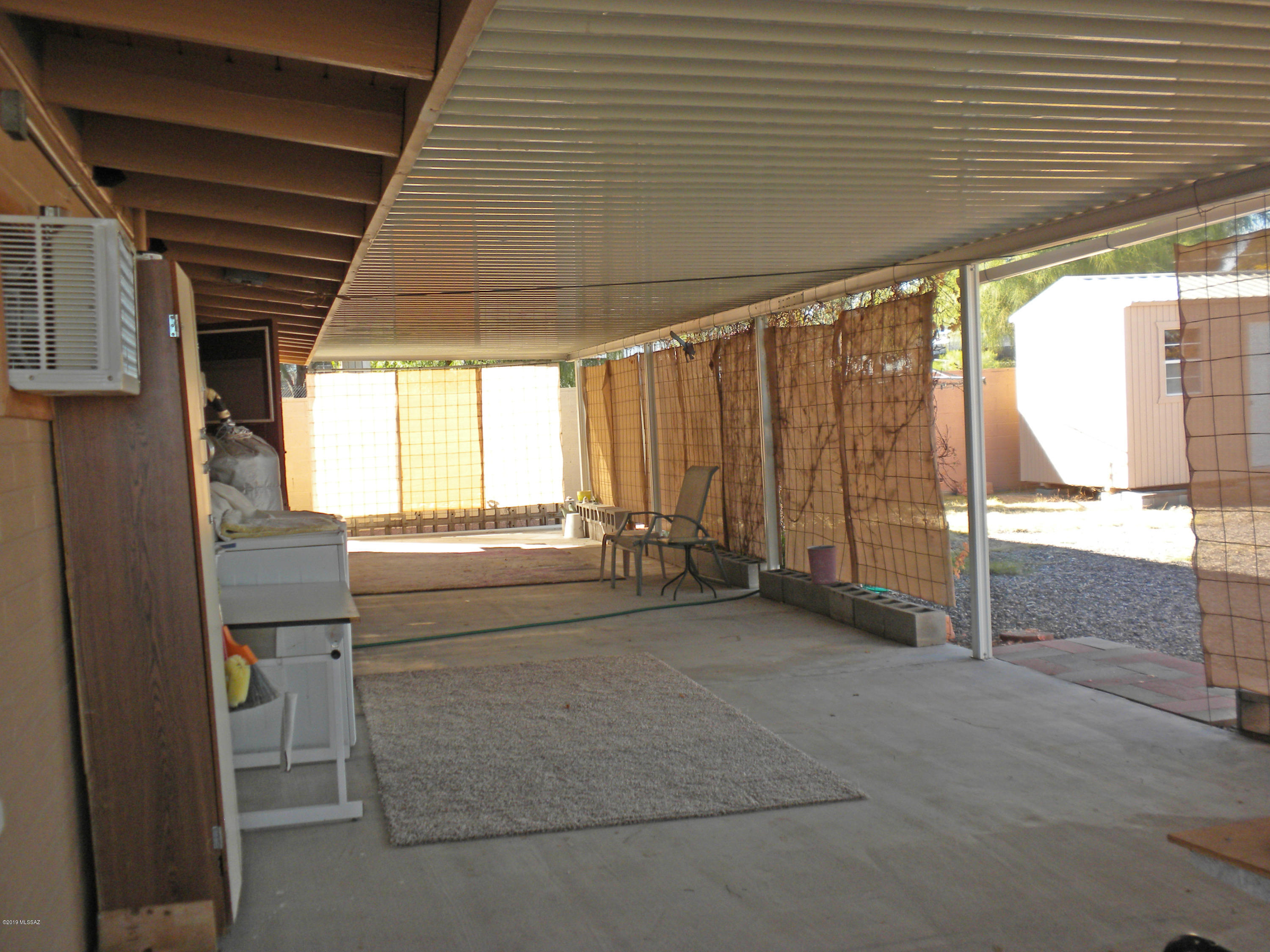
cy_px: 476
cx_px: 635
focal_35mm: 37
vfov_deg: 38.7
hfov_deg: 50.1
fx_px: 1357
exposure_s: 1/128
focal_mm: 6.6
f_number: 3.5
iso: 64
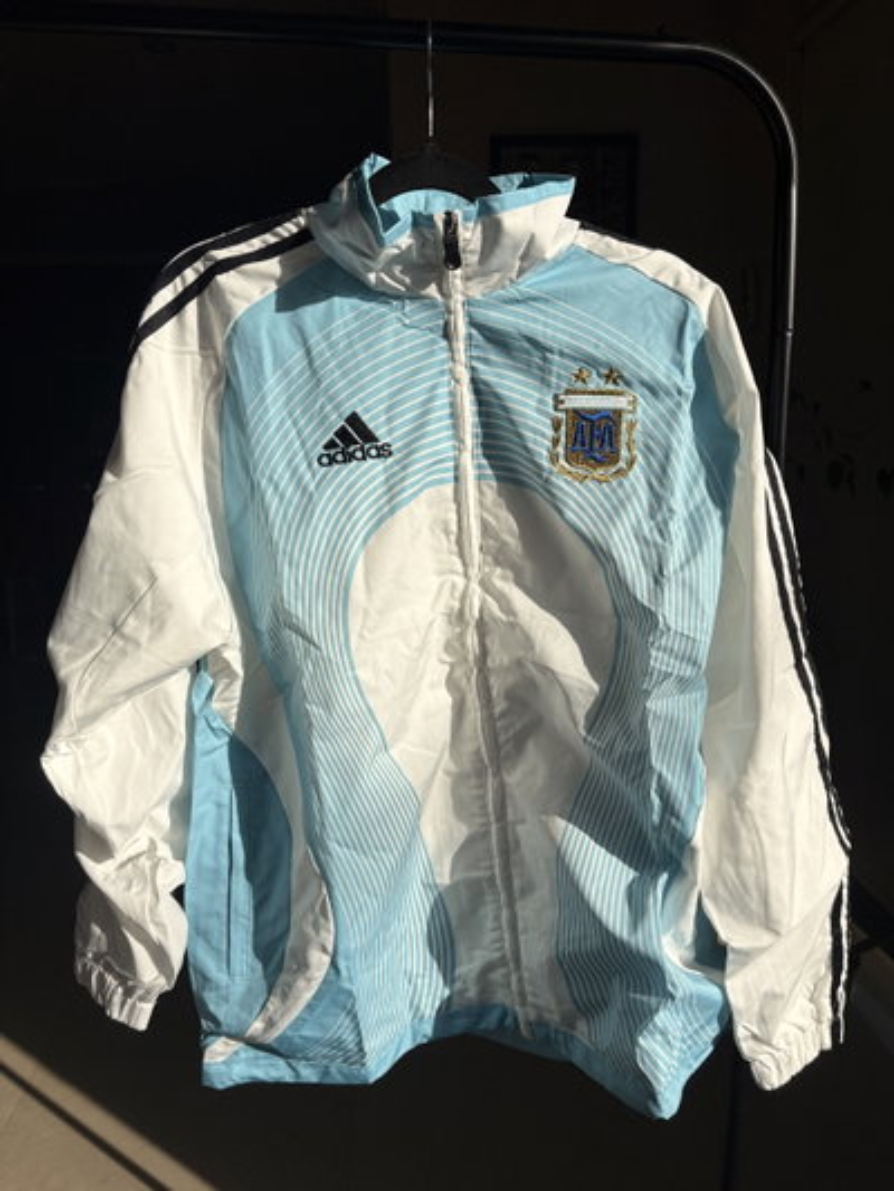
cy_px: 596
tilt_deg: -9.5
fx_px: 895
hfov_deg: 53.1
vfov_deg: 67.3
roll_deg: +1.5
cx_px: 447
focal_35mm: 26
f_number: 1.6
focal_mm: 5.96
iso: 50
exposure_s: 1/6993
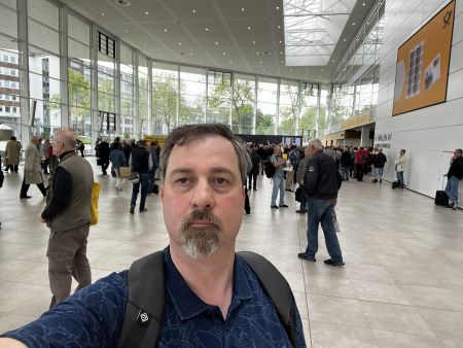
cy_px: 174
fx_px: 308
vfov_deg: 58.9
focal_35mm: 23
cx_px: 232
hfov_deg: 73.9
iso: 50
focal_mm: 2.71
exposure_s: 1/121
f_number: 2.2
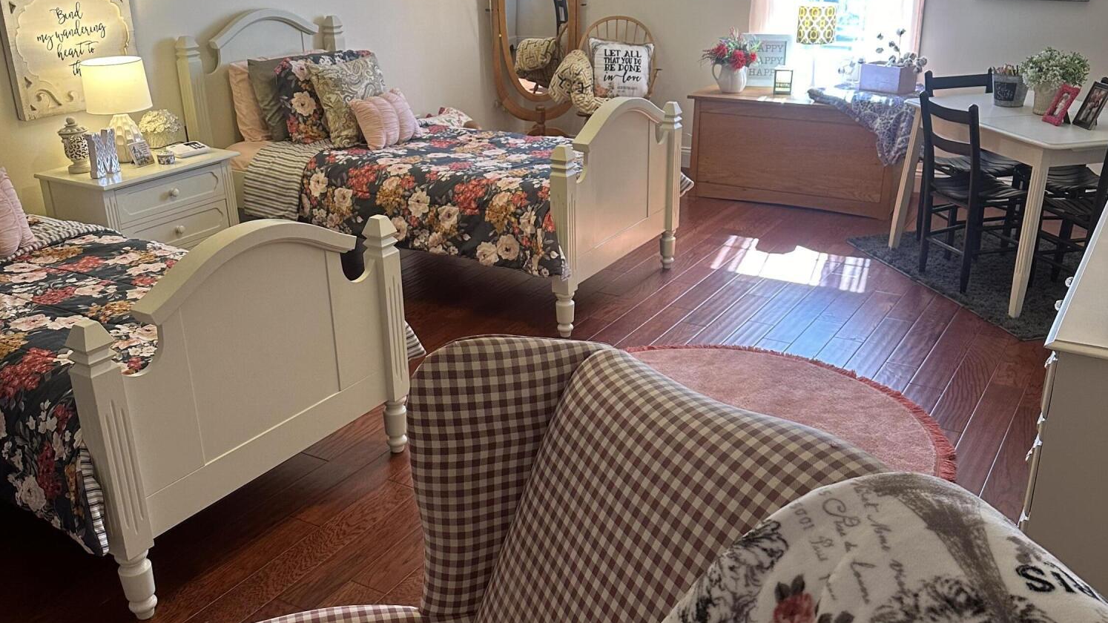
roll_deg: +0.6
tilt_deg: -21.9
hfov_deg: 56.6
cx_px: 555
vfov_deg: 33.7
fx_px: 1028
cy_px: 328
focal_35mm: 35
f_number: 1.78
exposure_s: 1/120
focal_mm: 6.86
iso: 200
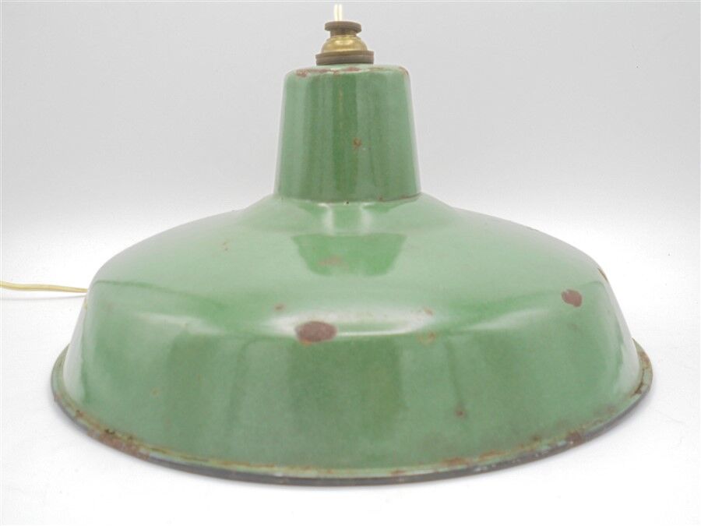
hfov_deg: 49.0
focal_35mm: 38
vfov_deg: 37.7
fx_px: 770
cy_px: 263
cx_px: 350
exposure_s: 1/100
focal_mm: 6.9
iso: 100
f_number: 4.2
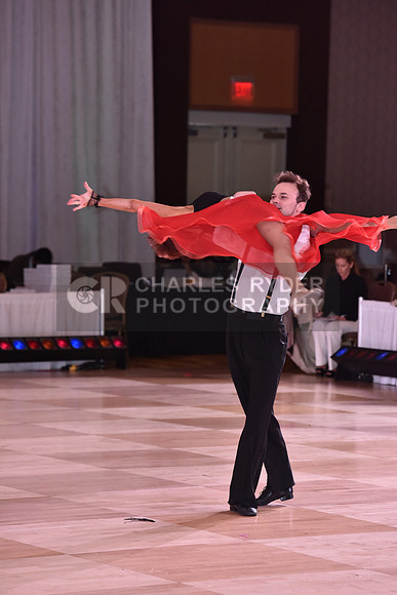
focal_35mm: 160
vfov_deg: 12.8
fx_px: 2645
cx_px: 198
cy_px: 298
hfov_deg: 8.6
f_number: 5
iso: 2000
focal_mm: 160
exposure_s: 1/250
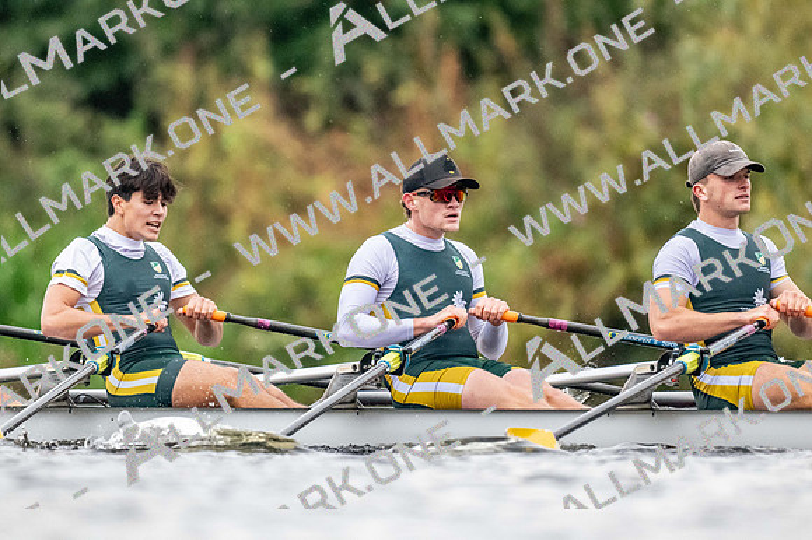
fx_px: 20288
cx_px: 406
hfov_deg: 2.3
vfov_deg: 1.5
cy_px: 270
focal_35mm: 900
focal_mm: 600
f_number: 4
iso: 4000
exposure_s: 1/2500
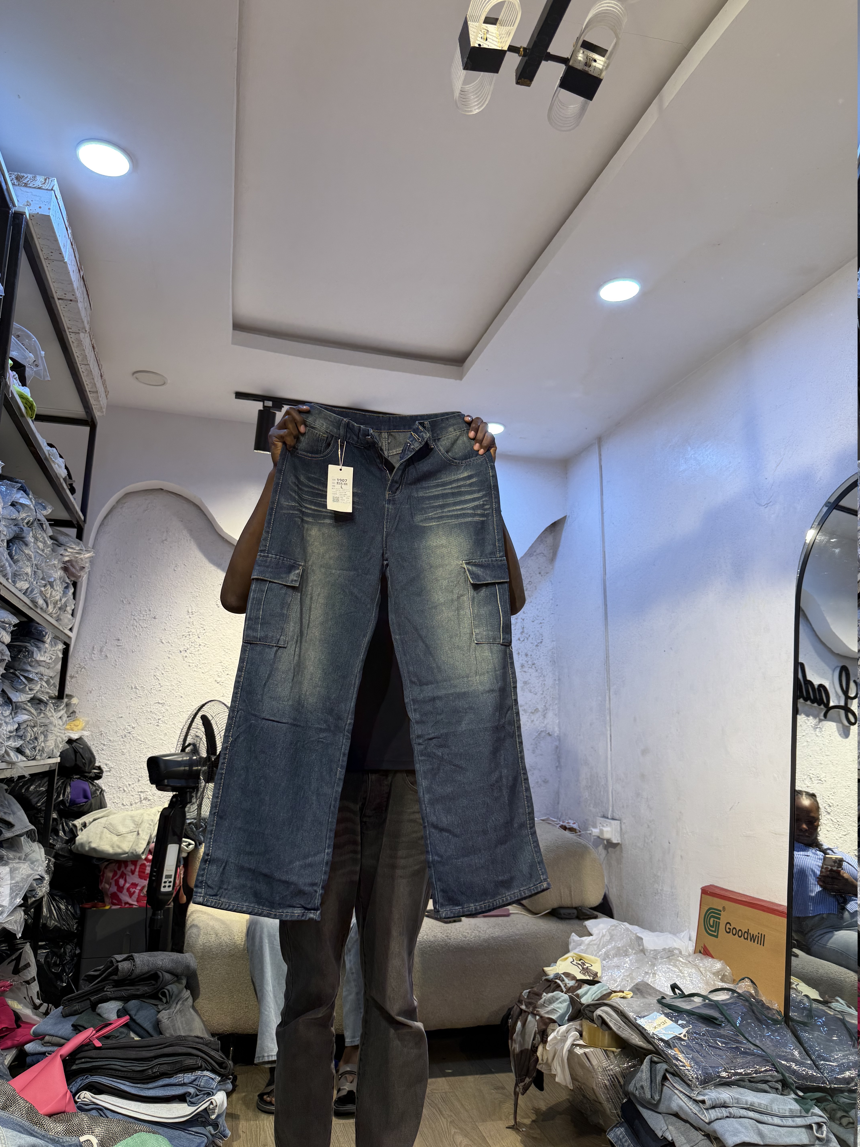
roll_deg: -1.1
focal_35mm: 24
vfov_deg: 71.6
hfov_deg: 56.8
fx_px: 795
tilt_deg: +12.1
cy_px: 574
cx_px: 430
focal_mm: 6.76
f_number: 1.78
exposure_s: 1/100
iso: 64
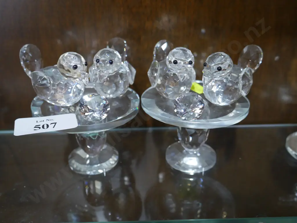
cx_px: 148
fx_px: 326
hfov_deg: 49.0
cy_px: 112
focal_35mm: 38
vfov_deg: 37.8
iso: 640
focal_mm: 19
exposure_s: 1/60
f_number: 4.1
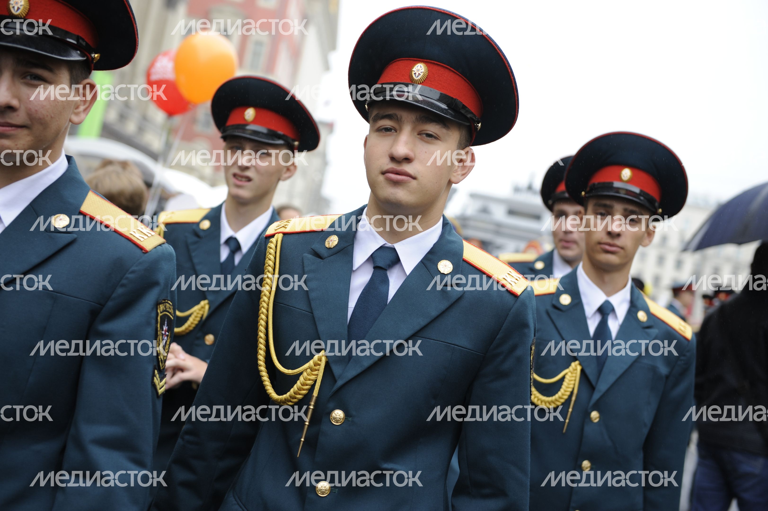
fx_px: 1109
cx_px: 384
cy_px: 256
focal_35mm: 52
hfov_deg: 38.2
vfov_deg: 26.0
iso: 400
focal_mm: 52
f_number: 3.5
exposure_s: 1/400
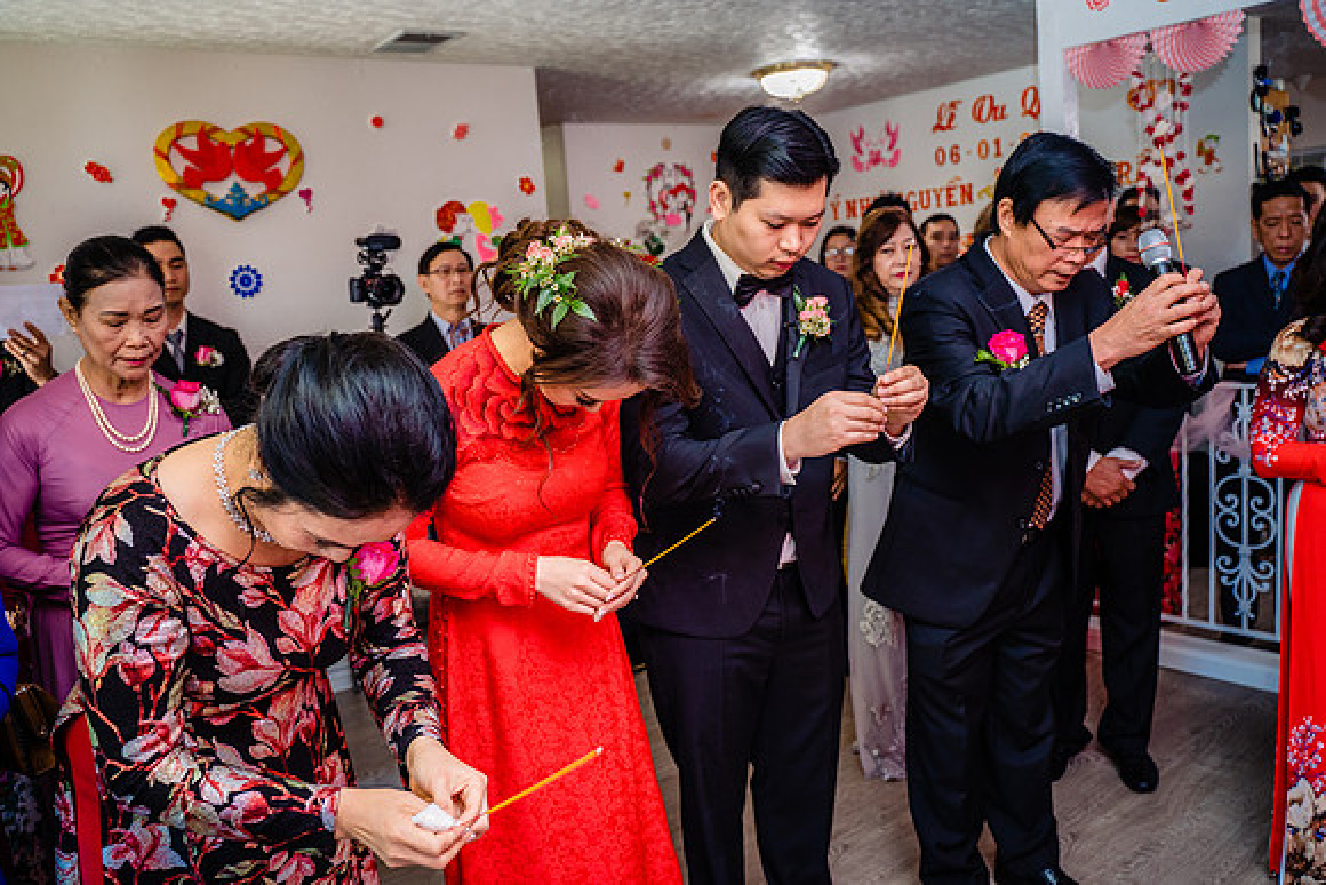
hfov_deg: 65.5
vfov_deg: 46.4
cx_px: 663
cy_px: 442
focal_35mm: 28
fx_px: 1032
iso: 640
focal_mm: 28
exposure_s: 1/160
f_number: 4
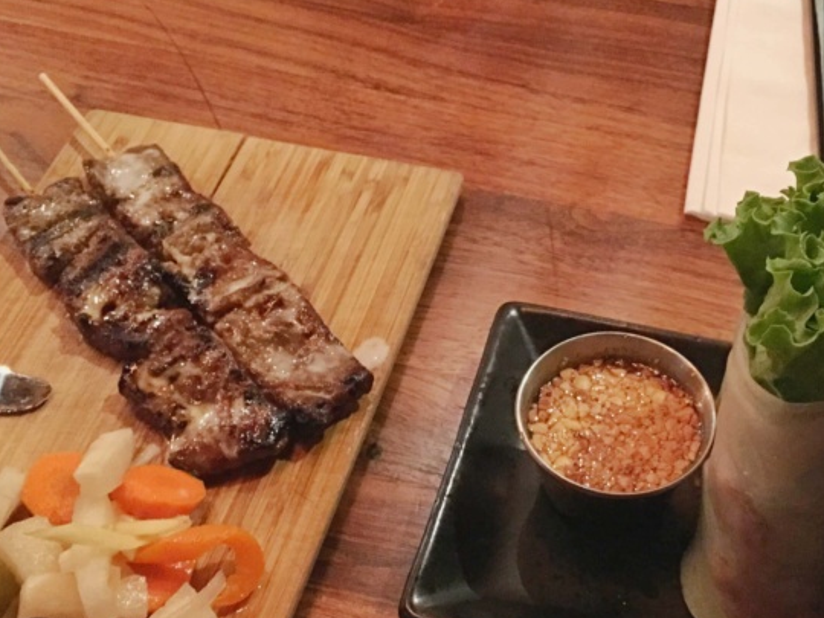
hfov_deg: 34.8
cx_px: 496
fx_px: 1309
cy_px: 345
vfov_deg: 26.5
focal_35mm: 55
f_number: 2.2
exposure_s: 1/4
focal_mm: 4.15
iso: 250
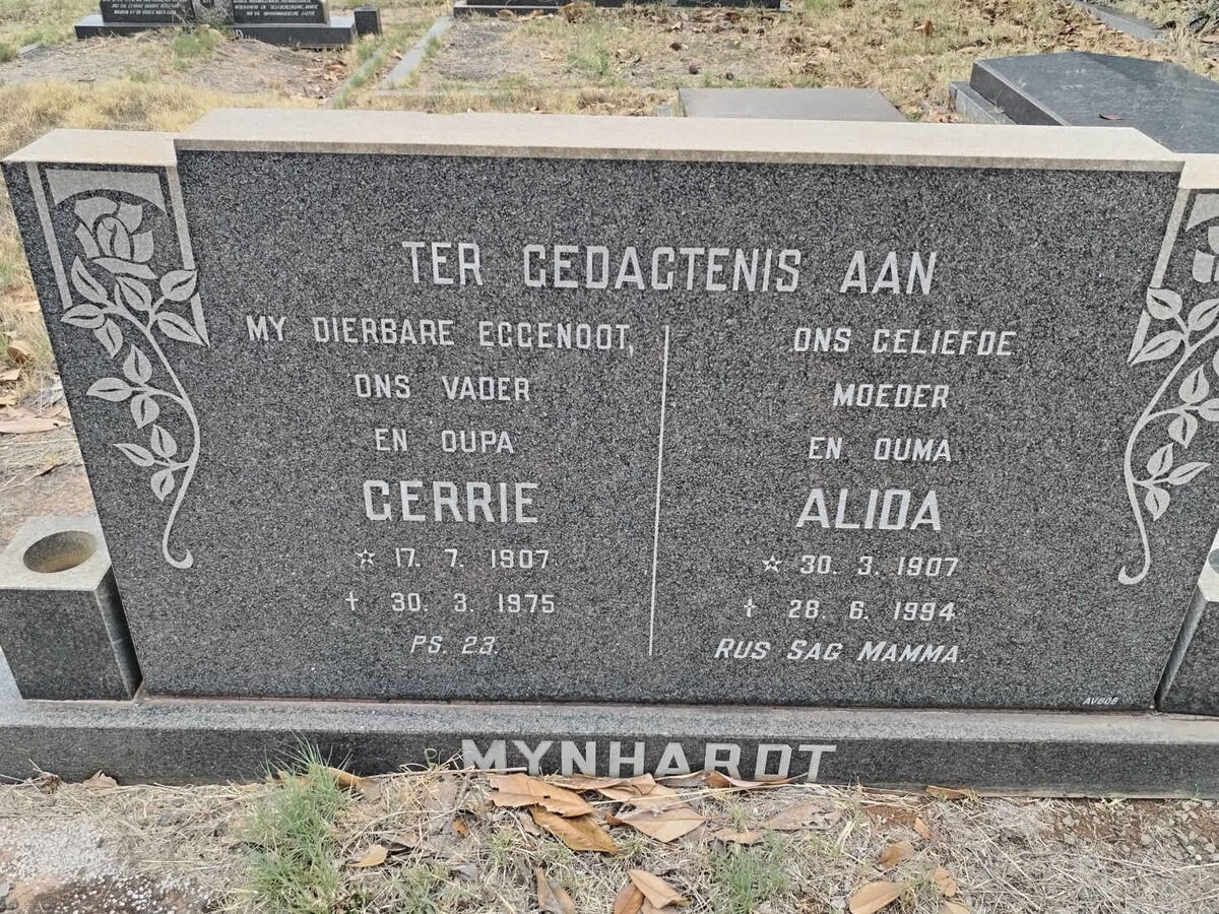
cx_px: 610
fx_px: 1092
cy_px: 457
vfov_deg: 45.4
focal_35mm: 31
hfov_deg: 58.4
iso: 100
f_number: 1.8
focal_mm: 4.75
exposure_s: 1/310
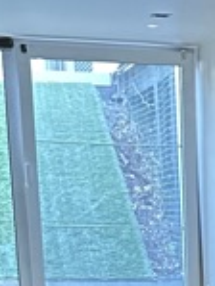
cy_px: 555
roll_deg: -1.1
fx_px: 1199
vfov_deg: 12.2
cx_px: 421
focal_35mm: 145
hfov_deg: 9.6
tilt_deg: -15.6
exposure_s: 1/50
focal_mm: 6.86
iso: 500
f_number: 1.78
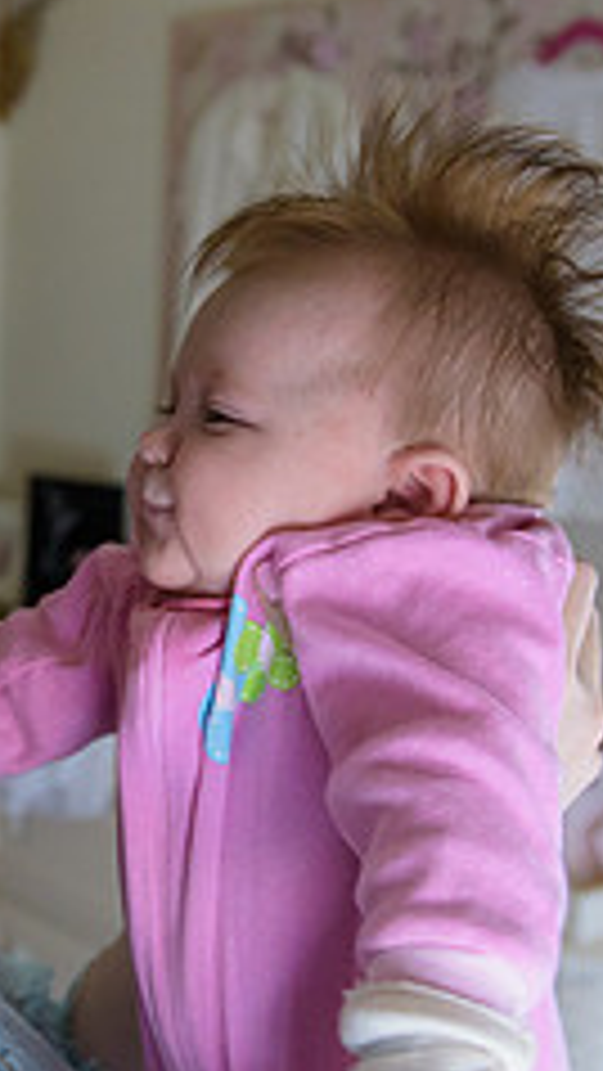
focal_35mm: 69
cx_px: 63
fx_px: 1960
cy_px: 583
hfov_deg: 17.2
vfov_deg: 30.5
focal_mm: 27
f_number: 3.2
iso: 1600
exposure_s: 1/200
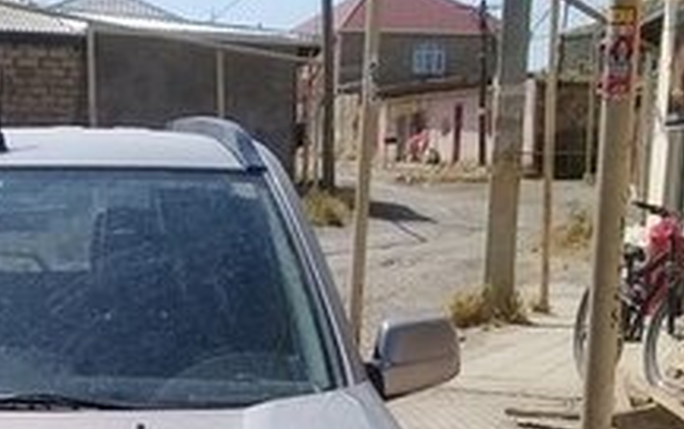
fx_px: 1866
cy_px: 610
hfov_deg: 19.9
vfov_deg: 12.6
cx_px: -57
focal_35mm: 100
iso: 50
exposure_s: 1/1715
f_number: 2.2
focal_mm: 3.3
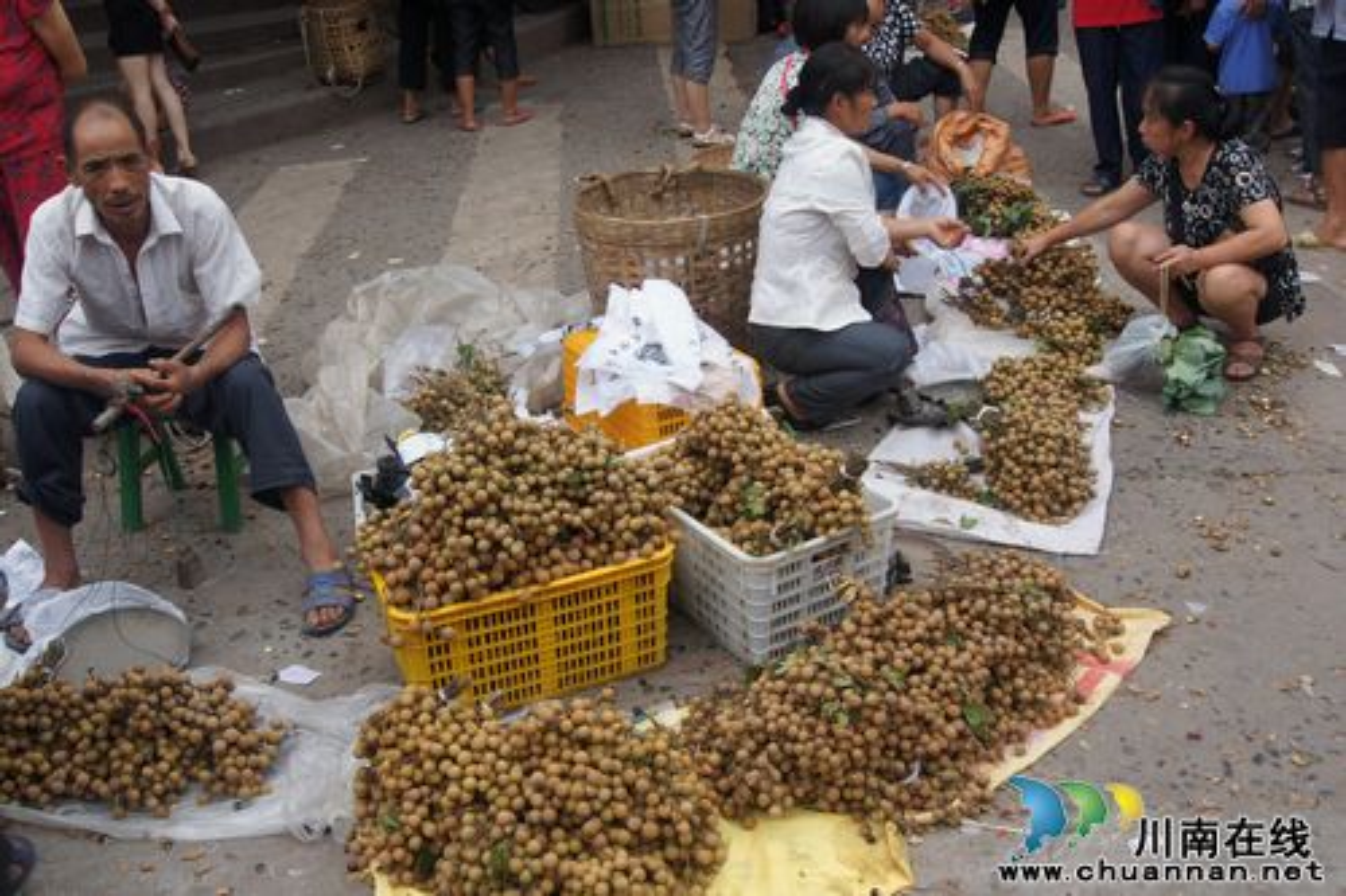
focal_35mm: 36
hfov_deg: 53.1
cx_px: 673
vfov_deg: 36.8
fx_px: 1345
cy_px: 448
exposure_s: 1/125
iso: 200
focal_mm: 24
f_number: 10
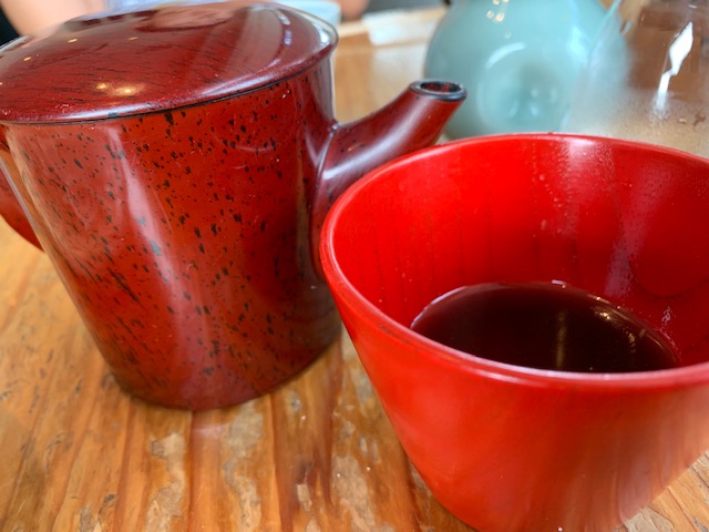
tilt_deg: -32.5
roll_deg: +8.0
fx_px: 533
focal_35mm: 26
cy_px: 266
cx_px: 354
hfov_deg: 67.3
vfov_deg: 53.1
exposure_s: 1/60
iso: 100
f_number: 1.8
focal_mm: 4.25
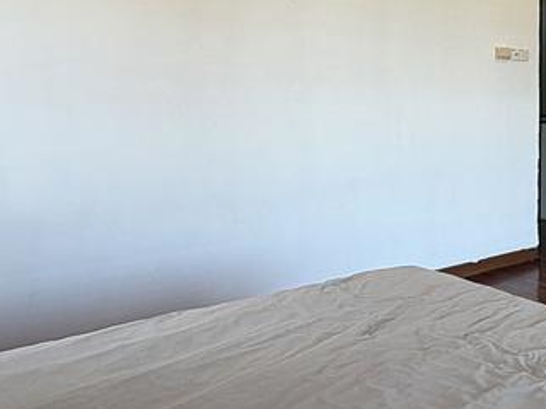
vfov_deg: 33.5
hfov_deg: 36.5
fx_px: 662
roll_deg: -0.4
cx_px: 626
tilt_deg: +0.1
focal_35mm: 42
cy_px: 90
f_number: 2.2
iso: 80
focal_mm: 2.22
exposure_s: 1/121
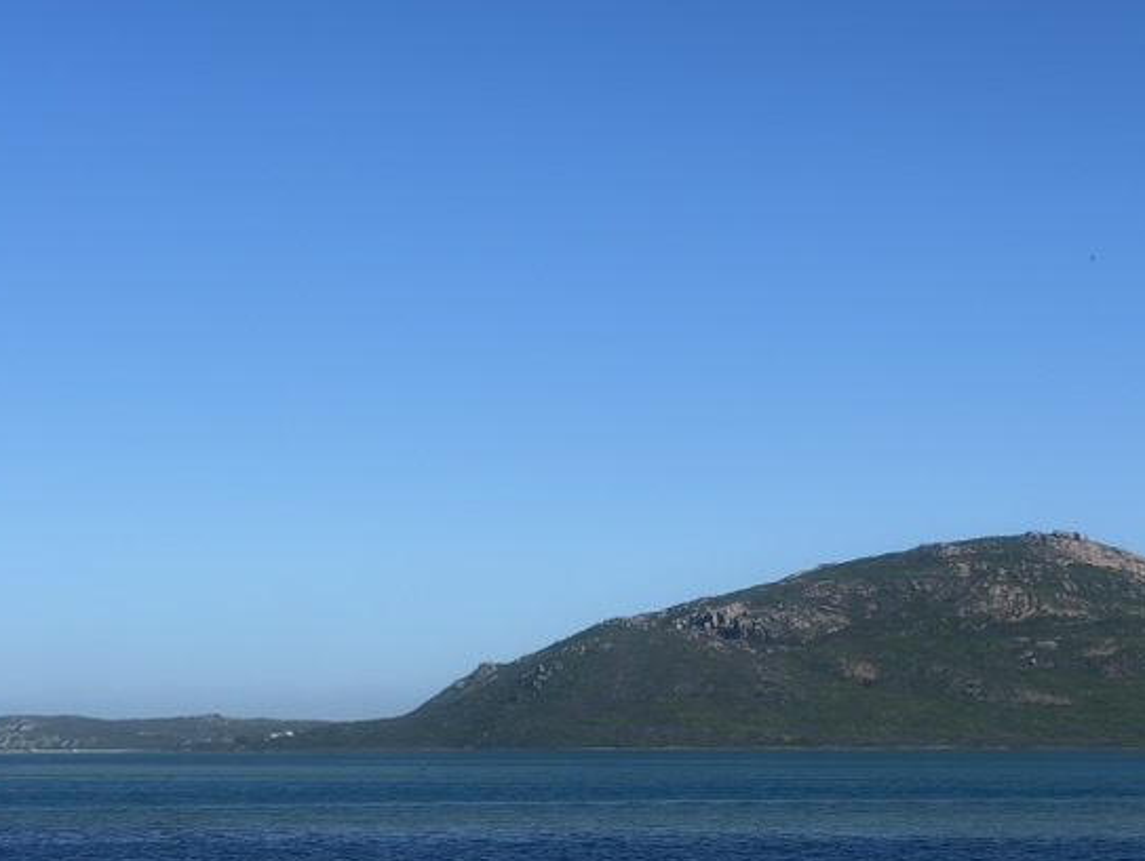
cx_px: 616
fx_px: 3244
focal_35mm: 98
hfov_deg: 20.0
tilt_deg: +7.8
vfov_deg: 15.1
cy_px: 314
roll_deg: +0.4
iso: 32
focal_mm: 5.96
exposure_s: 1/5076
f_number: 1.6
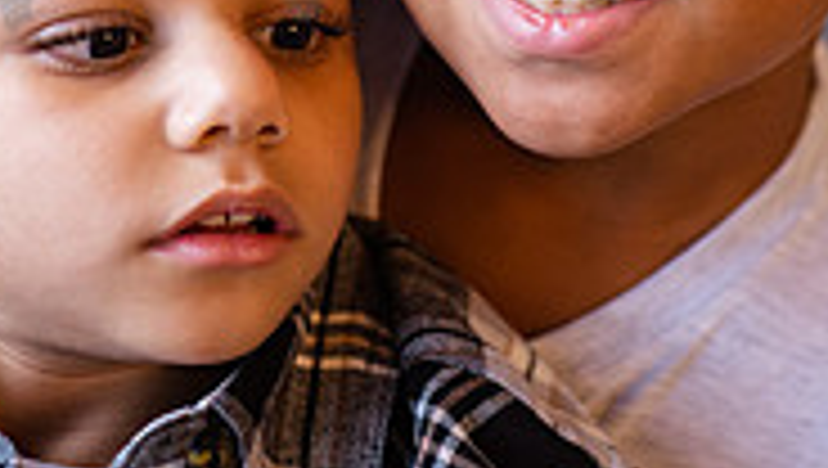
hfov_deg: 13.0
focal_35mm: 165
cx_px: 410
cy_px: -171
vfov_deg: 7.3
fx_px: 3627
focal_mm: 50
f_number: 2
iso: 1250
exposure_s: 1/160
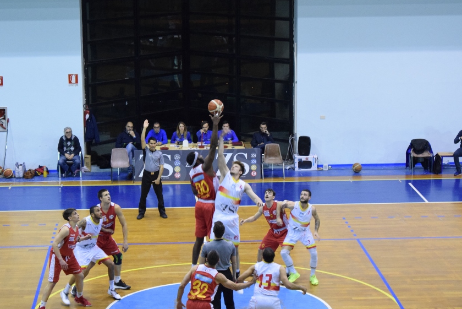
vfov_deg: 13.6
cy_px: 170
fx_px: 1292
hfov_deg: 20.3
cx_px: 225
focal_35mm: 101
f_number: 5.6
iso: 3200
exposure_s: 1/80
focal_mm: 55
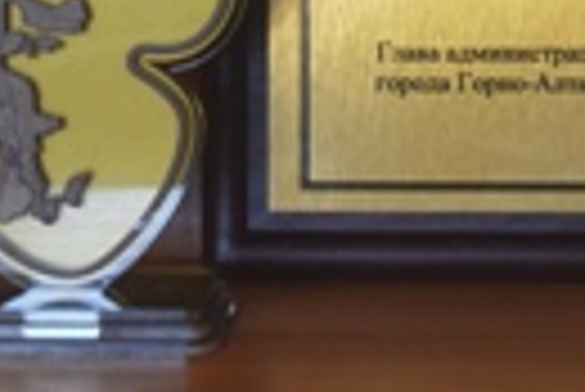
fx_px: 3189
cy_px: -155
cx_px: 482
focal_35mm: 196
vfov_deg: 6.9
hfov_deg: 10.4
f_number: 4.8
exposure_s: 1/160
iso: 800
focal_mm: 38
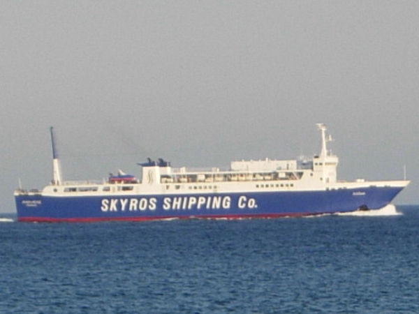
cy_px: 157
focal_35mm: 126
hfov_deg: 15.6
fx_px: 1525
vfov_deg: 11.8
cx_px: 210
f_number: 5.3
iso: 50
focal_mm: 26.3
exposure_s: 1/242
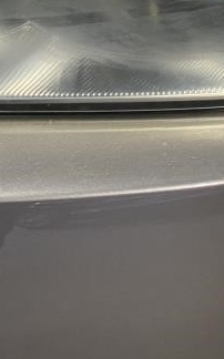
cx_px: 41
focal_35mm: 109
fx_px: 1067
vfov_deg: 18.2
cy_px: -63
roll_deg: -1.5
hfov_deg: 11.9
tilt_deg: -25.3
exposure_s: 1/60
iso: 125
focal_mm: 4.25
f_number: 1.8
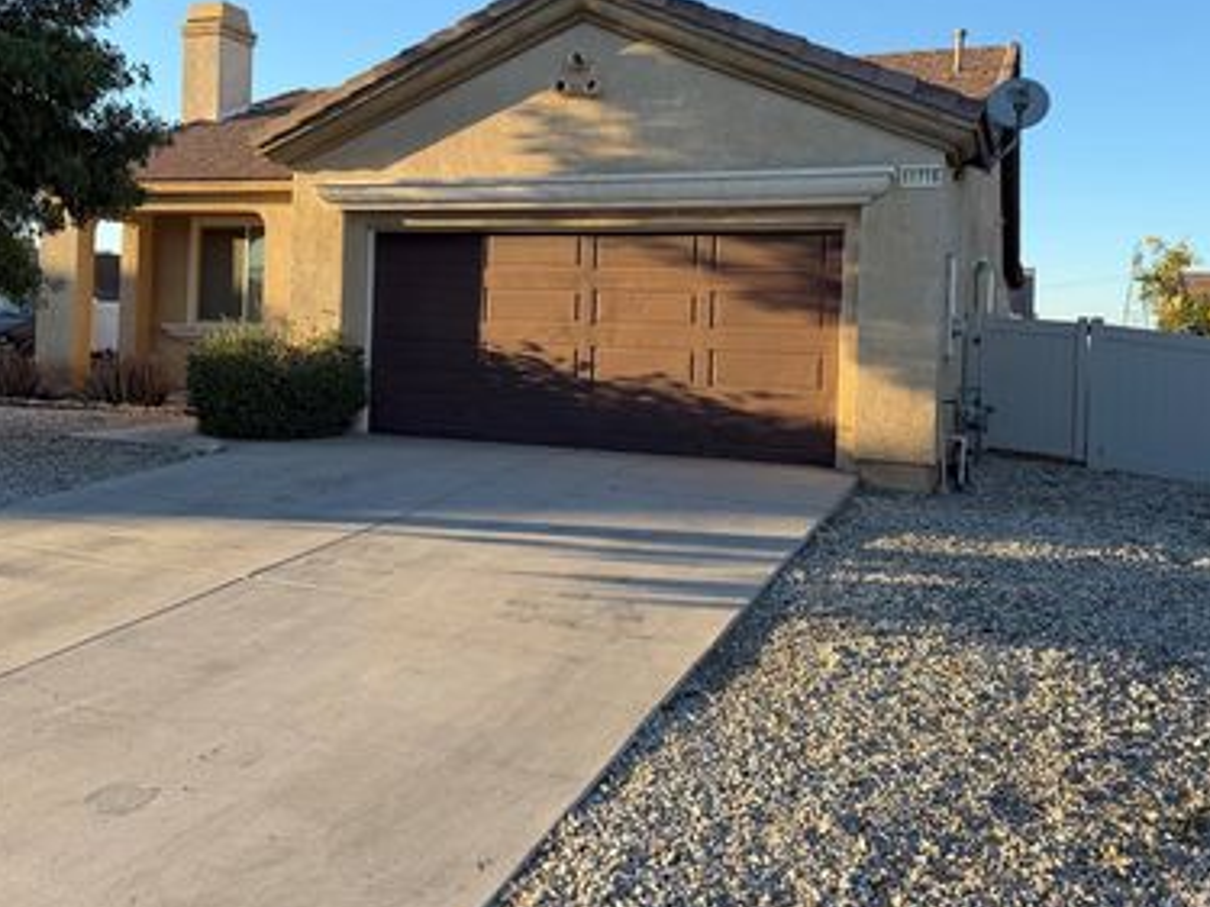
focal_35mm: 32
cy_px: 324
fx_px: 1118
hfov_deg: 56.8
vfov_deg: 43.7
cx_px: 581
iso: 80
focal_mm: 6.76
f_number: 1.78
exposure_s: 1/1337
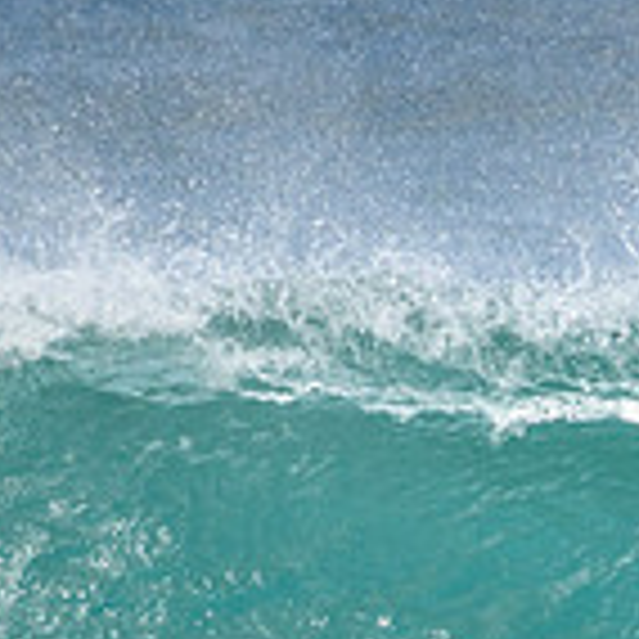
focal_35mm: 2787
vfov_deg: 0.6
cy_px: 812
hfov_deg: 0.6
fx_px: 58206
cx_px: 914
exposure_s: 1/2000
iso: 1100
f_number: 11
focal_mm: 800
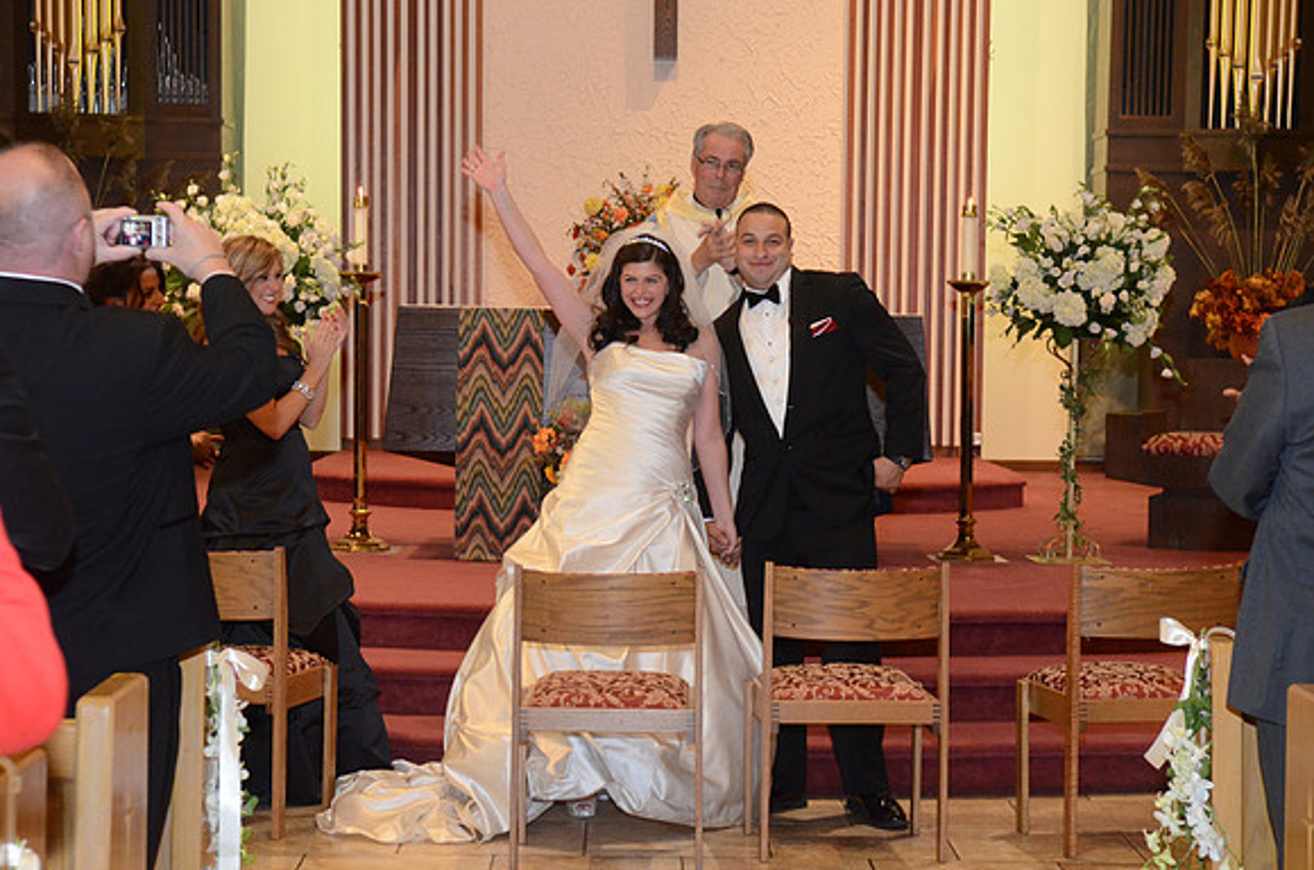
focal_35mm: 82
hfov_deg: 24.7
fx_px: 3005
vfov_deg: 16.5
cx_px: 657
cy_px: 435
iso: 2500
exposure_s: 1/60
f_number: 5.6
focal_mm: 55
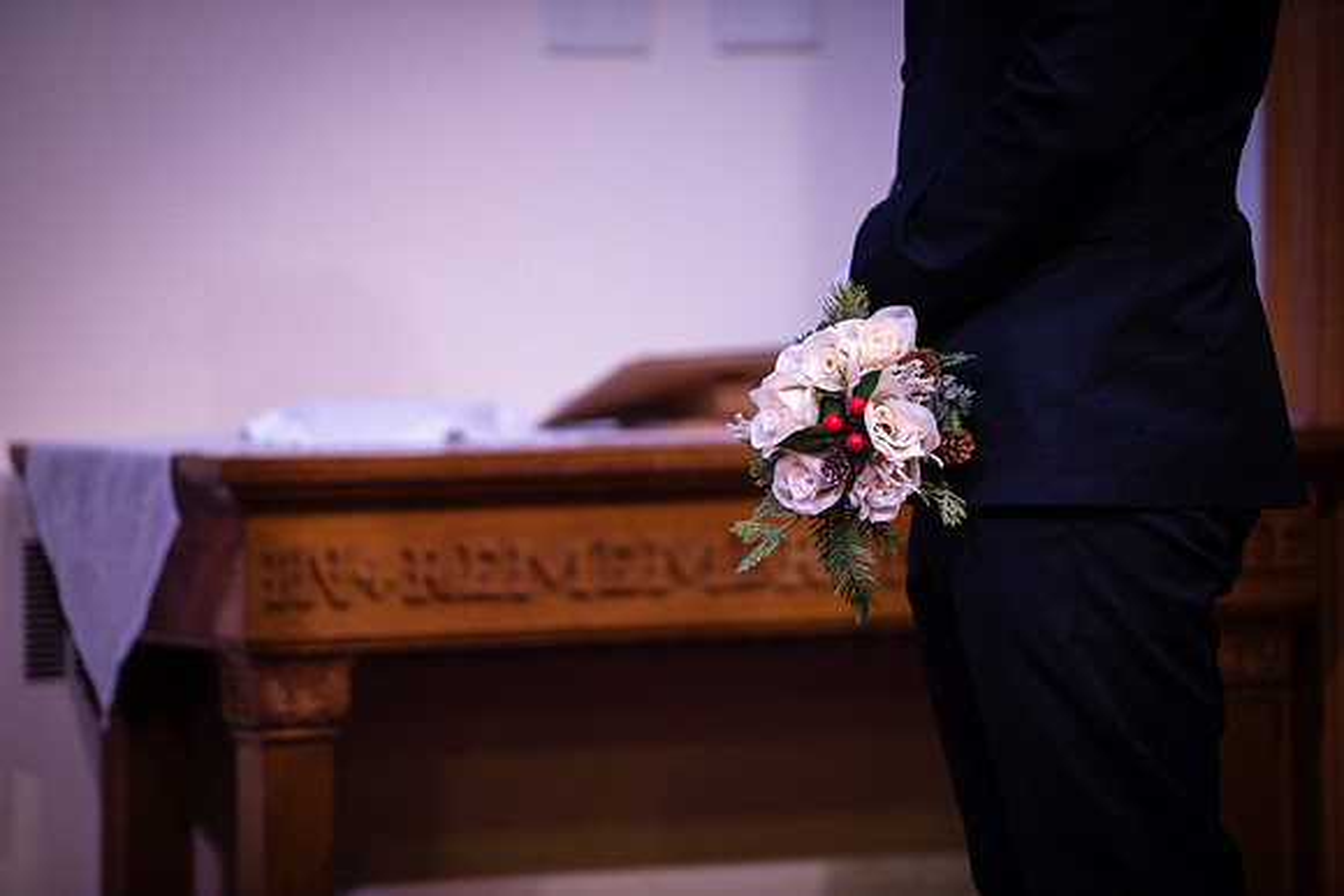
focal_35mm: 200
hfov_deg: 10.3
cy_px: 448
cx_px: 672
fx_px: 7468
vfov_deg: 6.9
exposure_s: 1/200
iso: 800
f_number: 2.8
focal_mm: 200
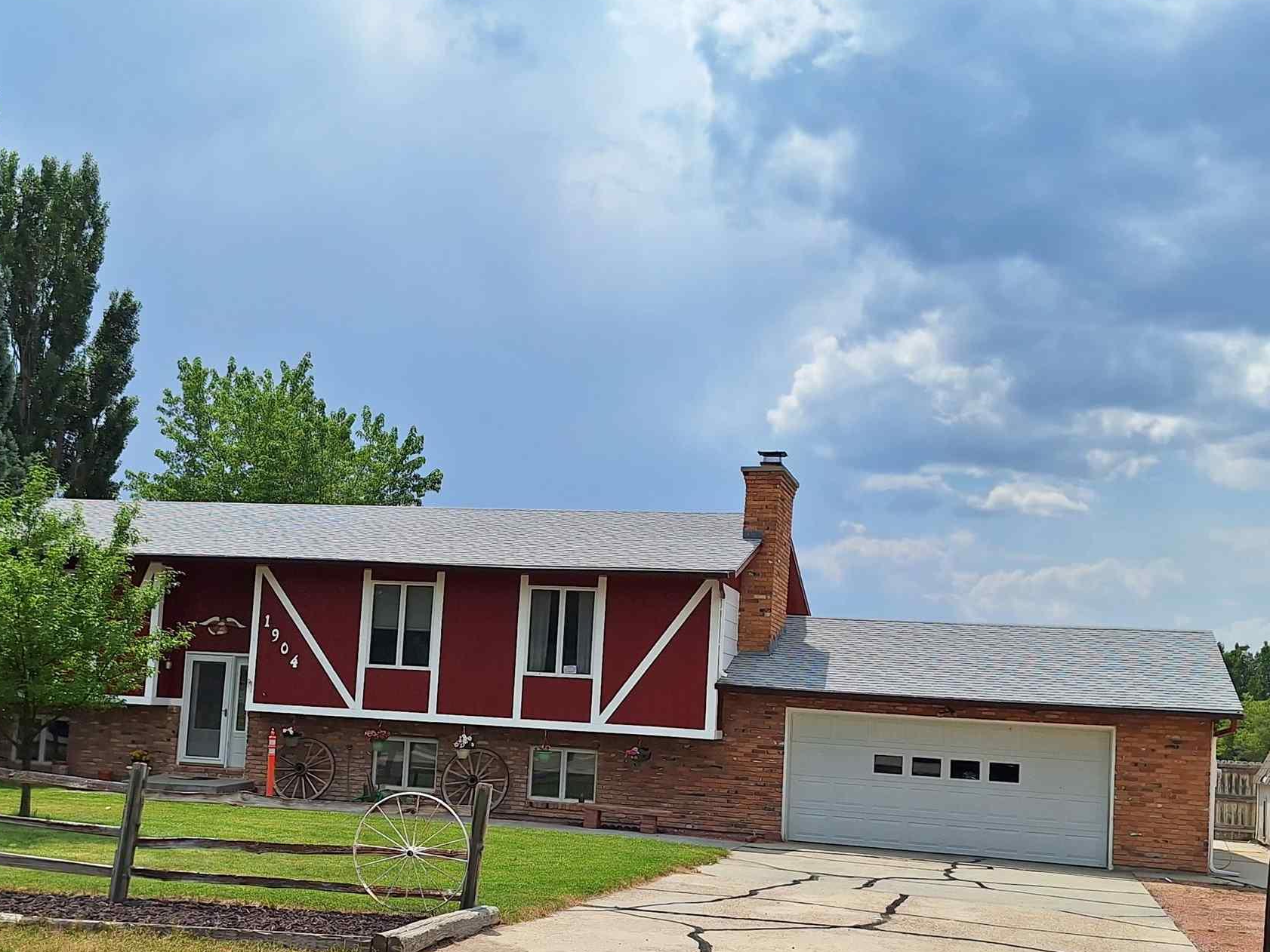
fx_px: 1541
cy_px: 605
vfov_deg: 34.2
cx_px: 522
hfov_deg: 44.6
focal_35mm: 42
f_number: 1.8
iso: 40
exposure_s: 1/7143
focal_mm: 5.54
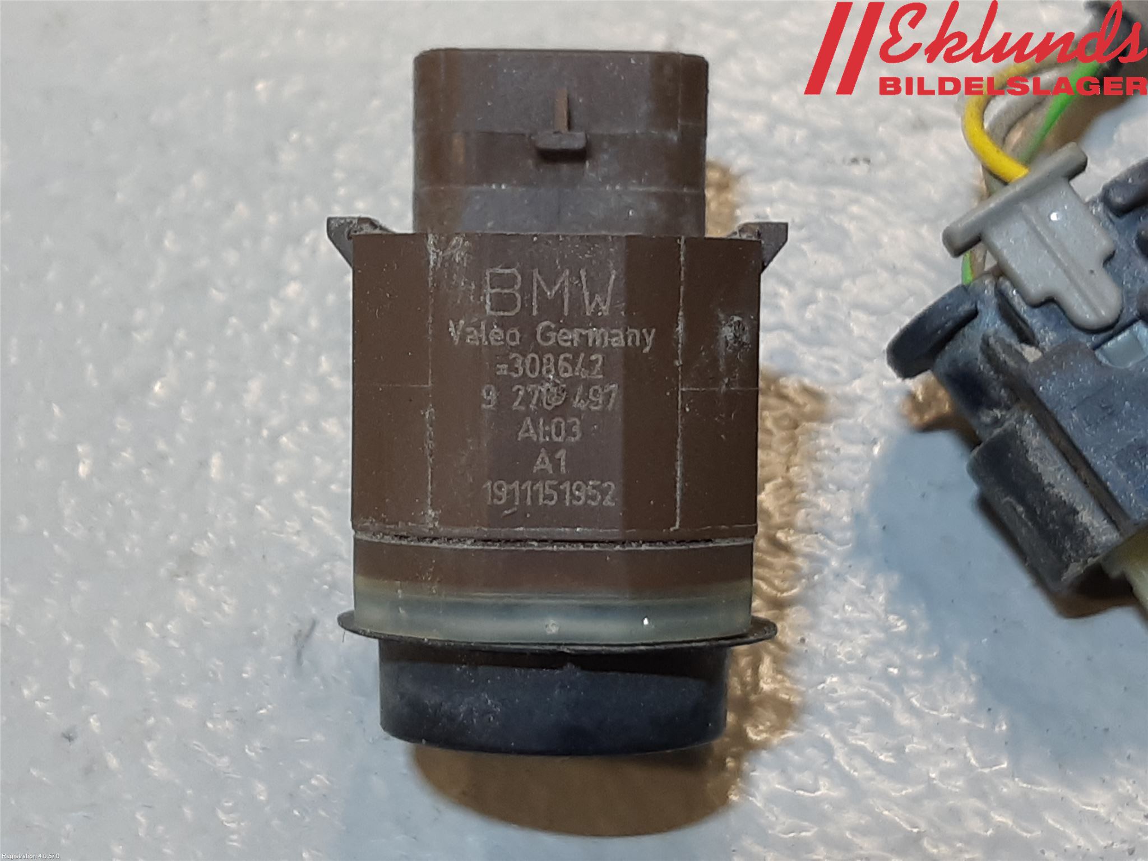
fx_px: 862
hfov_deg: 67.3
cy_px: 430
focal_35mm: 26
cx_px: 574
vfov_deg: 53.1
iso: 50
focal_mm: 3.93
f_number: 1.7
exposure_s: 1/50
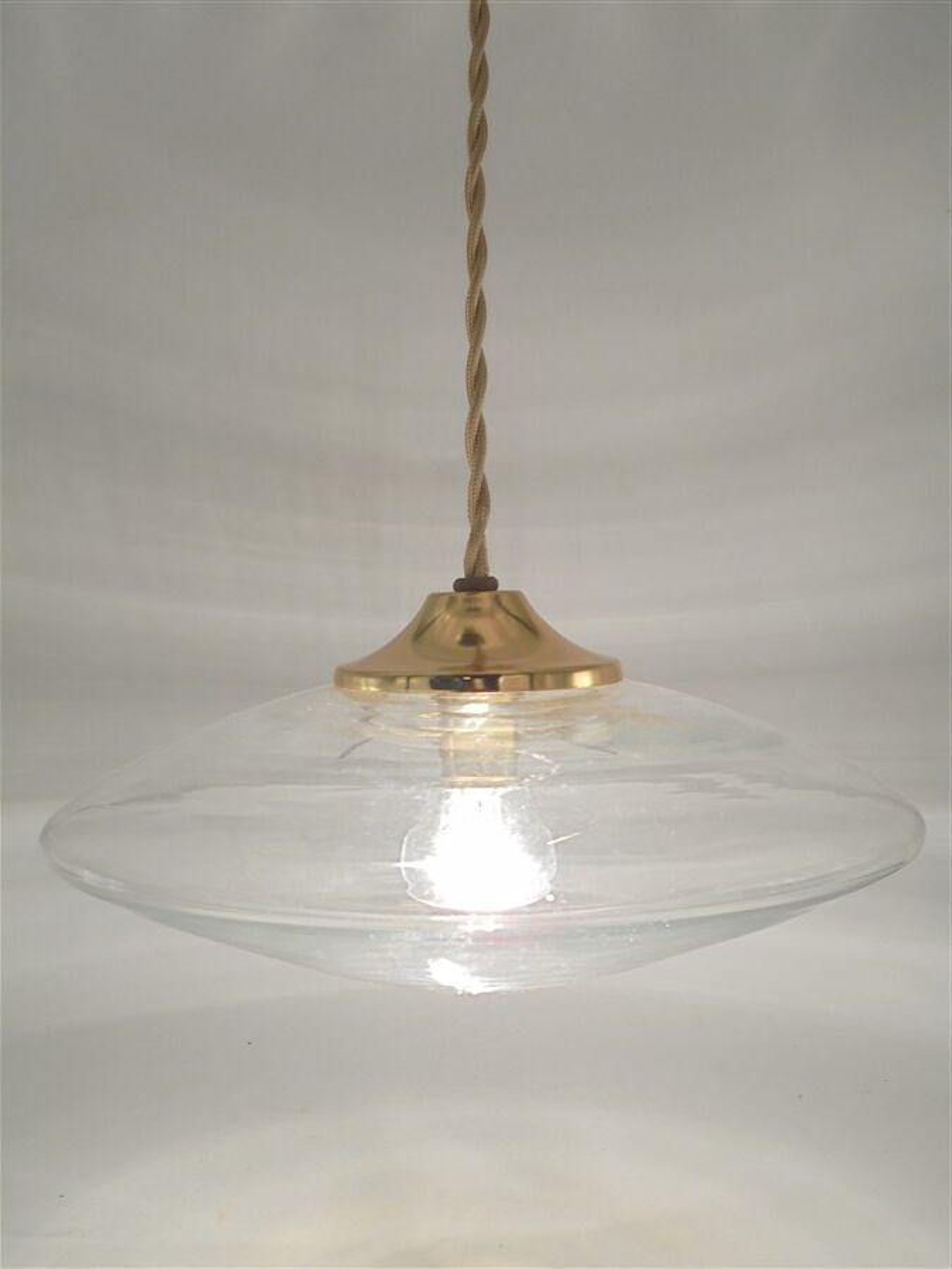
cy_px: 634
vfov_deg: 54.0
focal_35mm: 34
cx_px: 476
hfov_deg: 41.8
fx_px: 1247
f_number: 4
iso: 100
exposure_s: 1/30
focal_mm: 6.1
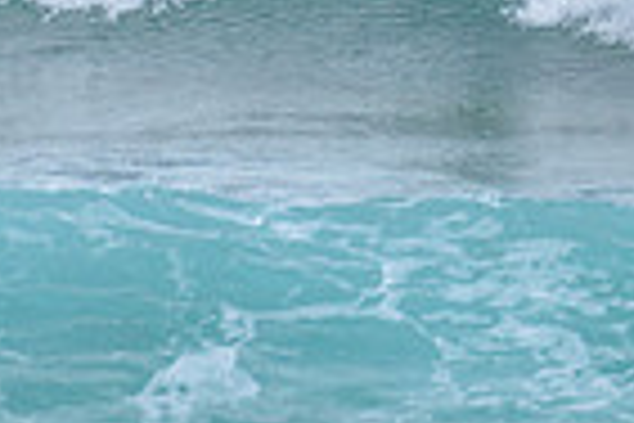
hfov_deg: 0.8
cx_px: 1017
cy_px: -237
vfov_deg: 0.5
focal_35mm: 2517
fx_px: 44324
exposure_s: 1/2000
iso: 450
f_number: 5.6
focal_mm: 500
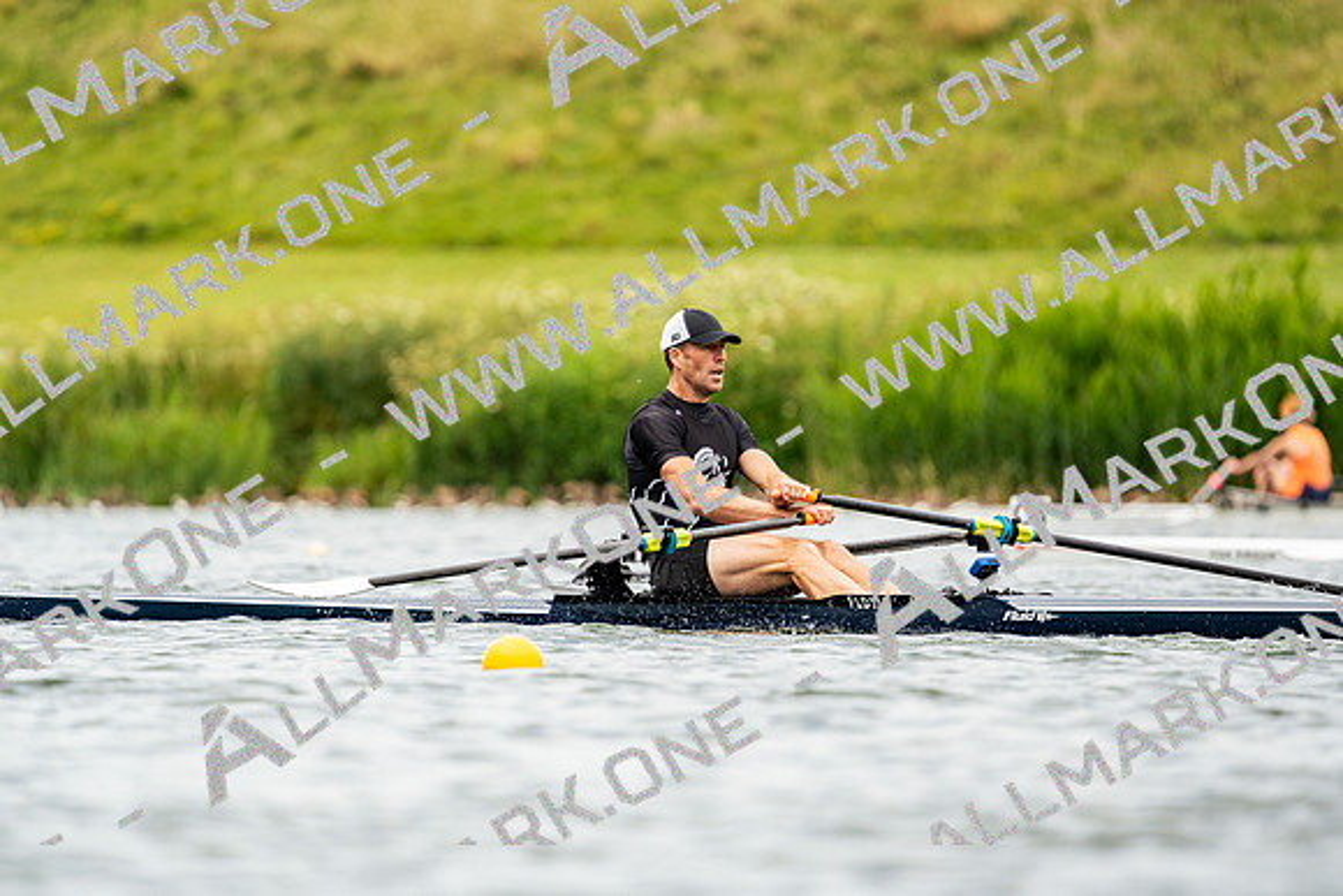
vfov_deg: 2.3
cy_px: 448
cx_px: 672
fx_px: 22388
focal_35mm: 600
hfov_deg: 3.4
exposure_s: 1/2000
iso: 500
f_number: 6.3
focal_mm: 600
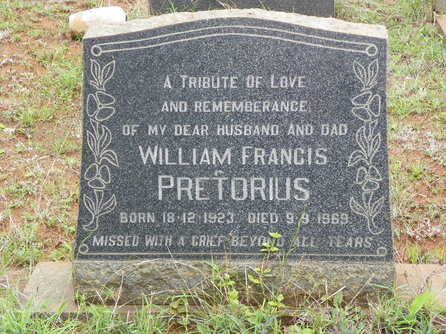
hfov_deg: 20.7
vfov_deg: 15.6
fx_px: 1224
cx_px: 223
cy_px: 167
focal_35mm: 95
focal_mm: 16.9
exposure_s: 1/80
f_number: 4
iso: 64
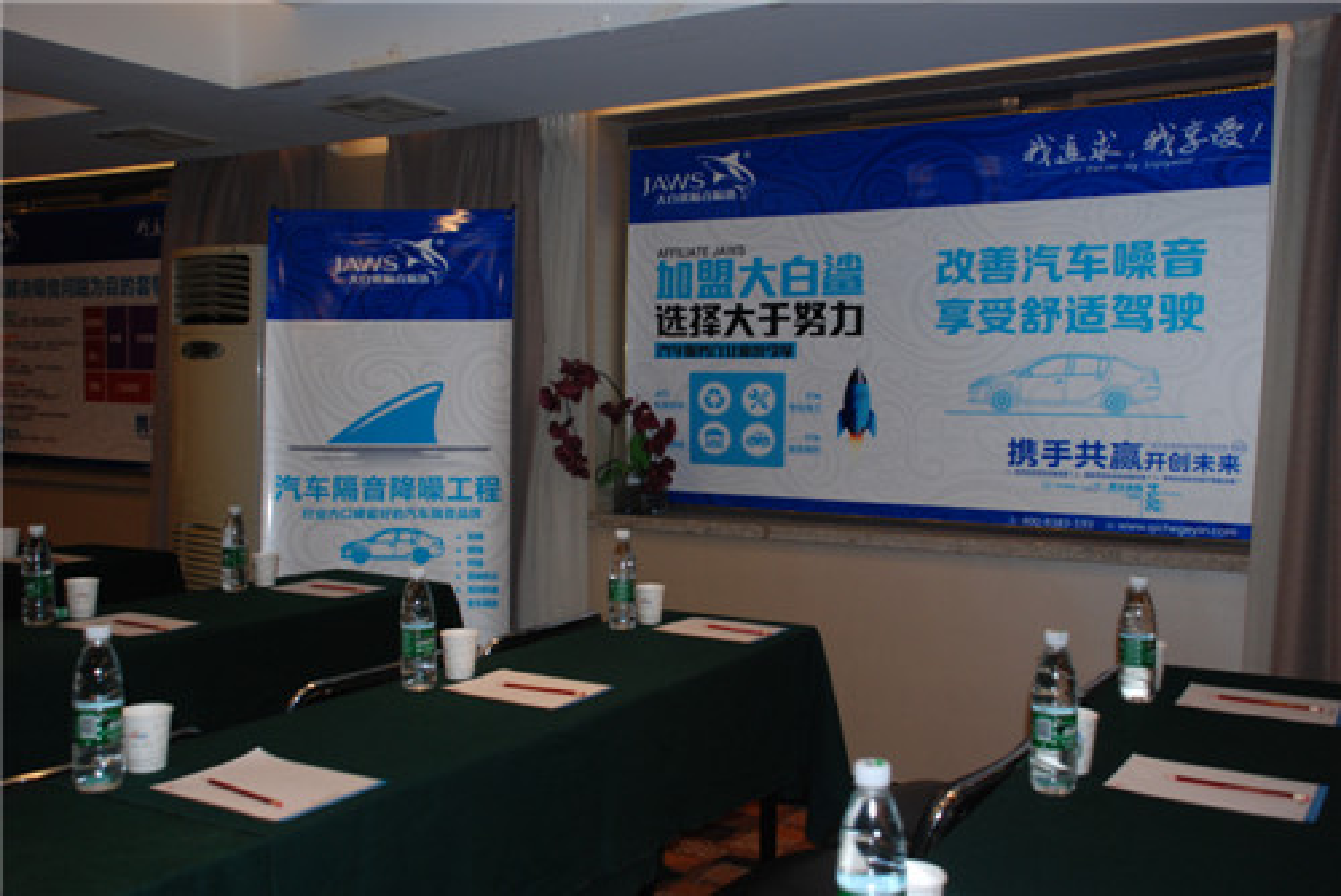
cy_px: 448
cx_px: 670
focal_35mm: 33
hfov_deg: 57.2
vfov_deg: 40.0
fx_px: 1230
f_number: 4
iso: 400
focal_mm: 22
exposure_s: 1/60
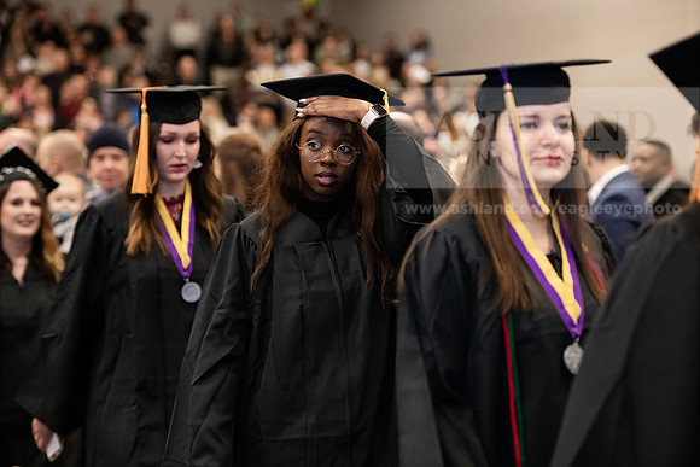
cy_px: 234
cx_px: 350
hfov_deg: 20.4
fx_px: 1945
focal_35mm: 100
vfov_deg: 13.7
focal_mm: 100
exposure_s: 1/200
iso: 2000
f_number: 3.2
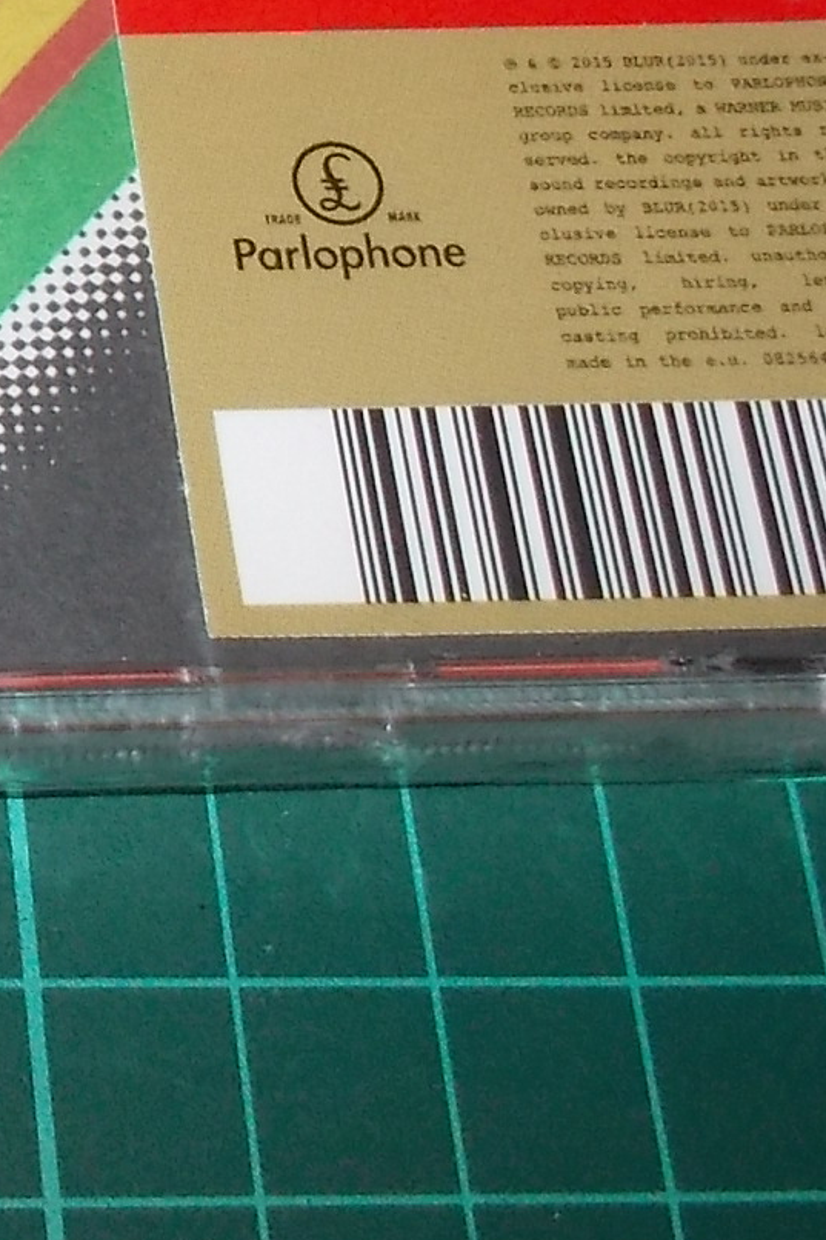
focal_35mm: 85
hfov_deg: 14.7
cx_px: -475
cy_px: -11
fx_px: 2926
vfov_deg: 22.9
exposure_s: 1/30
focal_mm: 4.1
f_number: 3.3
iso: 200
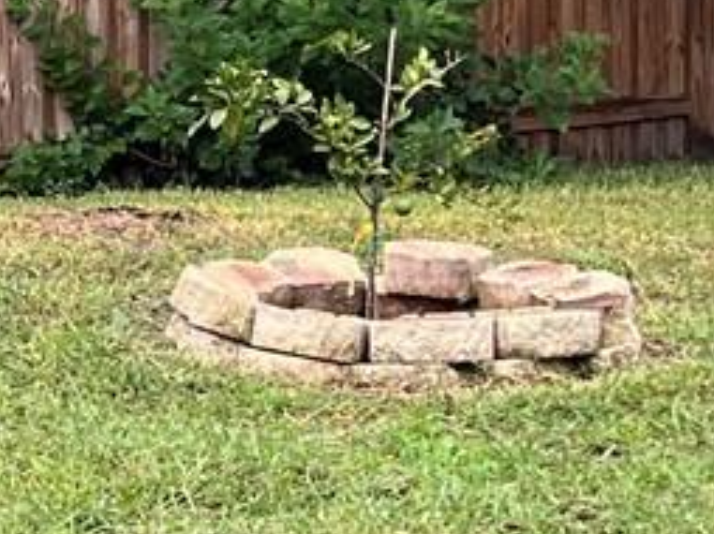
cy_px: 273
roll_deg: +1.2
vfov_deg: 9.0
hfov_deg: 11.7
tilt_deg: -4.7
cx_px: -231
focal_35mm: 164
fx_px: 3380
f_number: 1.6
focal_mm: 5.1
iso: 50
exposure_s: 1/418
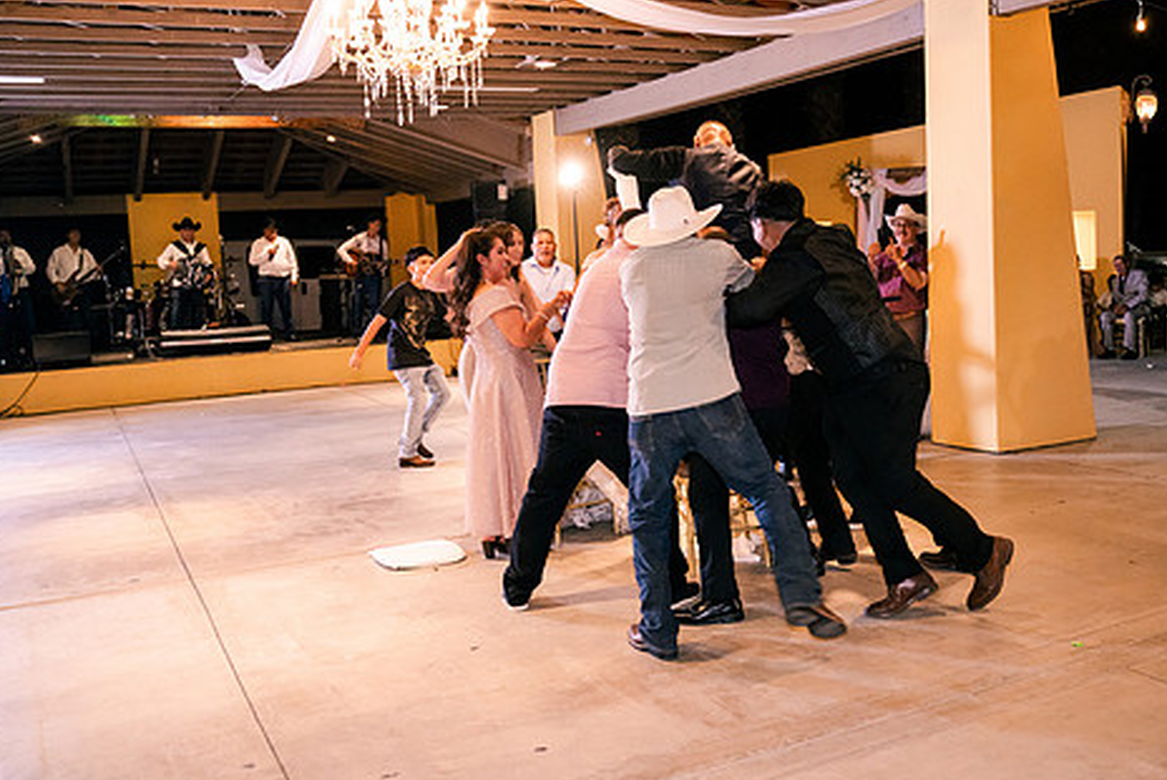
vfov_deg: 37.9
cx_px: 712
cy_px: 399
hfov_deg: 53.9
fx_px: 1135
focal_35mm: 35
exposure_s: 1/200
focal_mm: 28
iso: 3200
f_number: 2.8
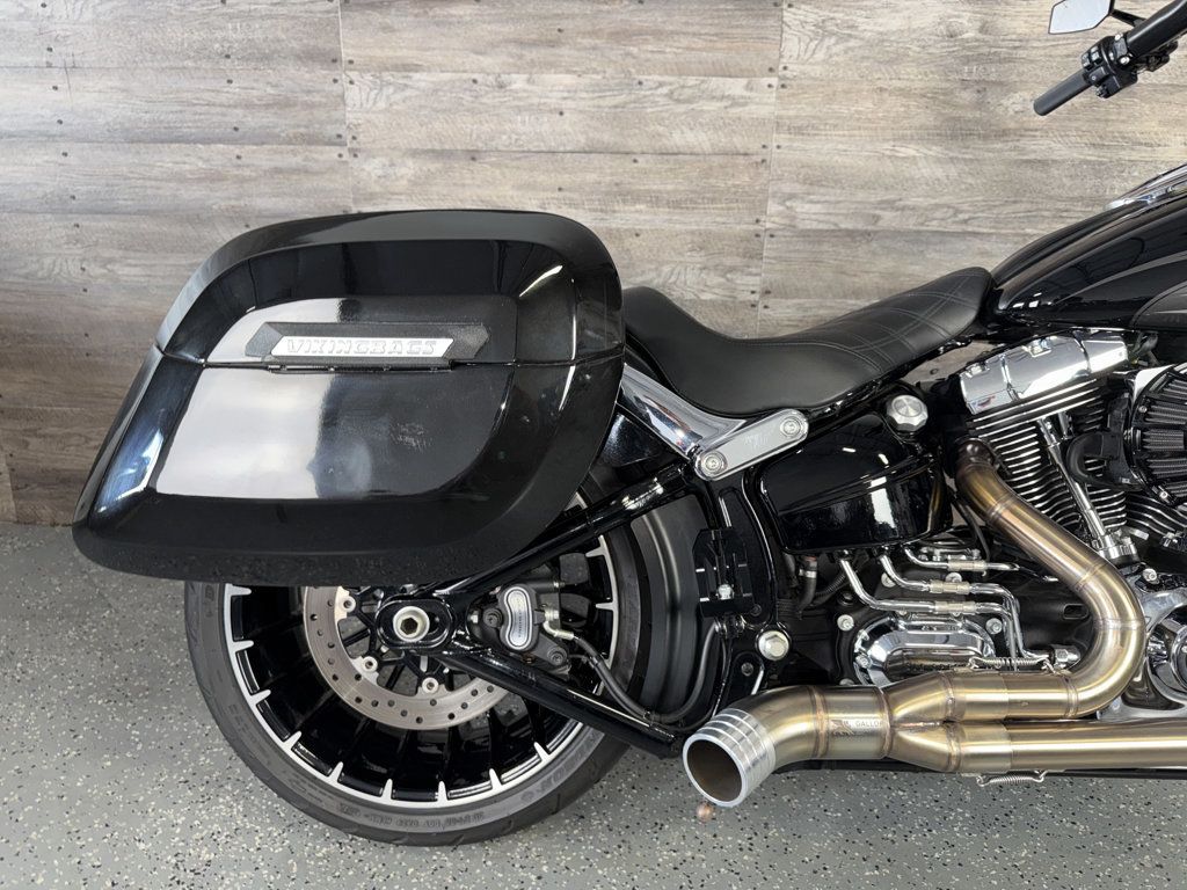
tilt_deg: -16.7
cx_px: 594
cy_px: 445
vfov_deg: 56.8
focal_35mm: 24
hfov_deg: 71.6
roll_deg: -1.2
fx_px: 823
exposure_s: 1/27
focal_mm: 6.76
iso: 64
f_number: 1.78
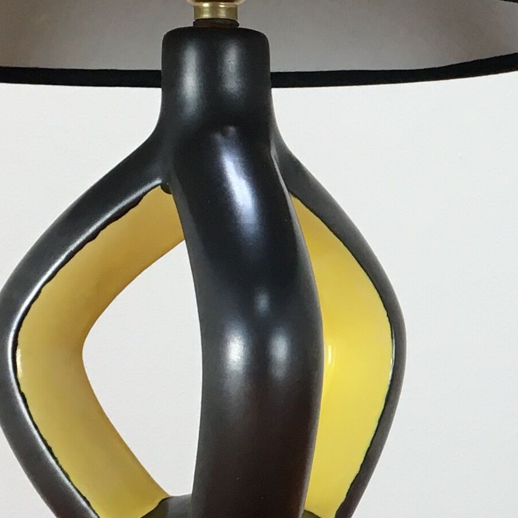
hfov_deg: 14.4
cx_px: 737
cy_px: 295
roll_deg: -0.5
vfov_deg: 15.3
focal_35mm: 114
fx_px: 1930
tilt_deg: -1.1
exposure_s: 1/33
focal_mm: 4.15
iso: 25
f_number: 2.2
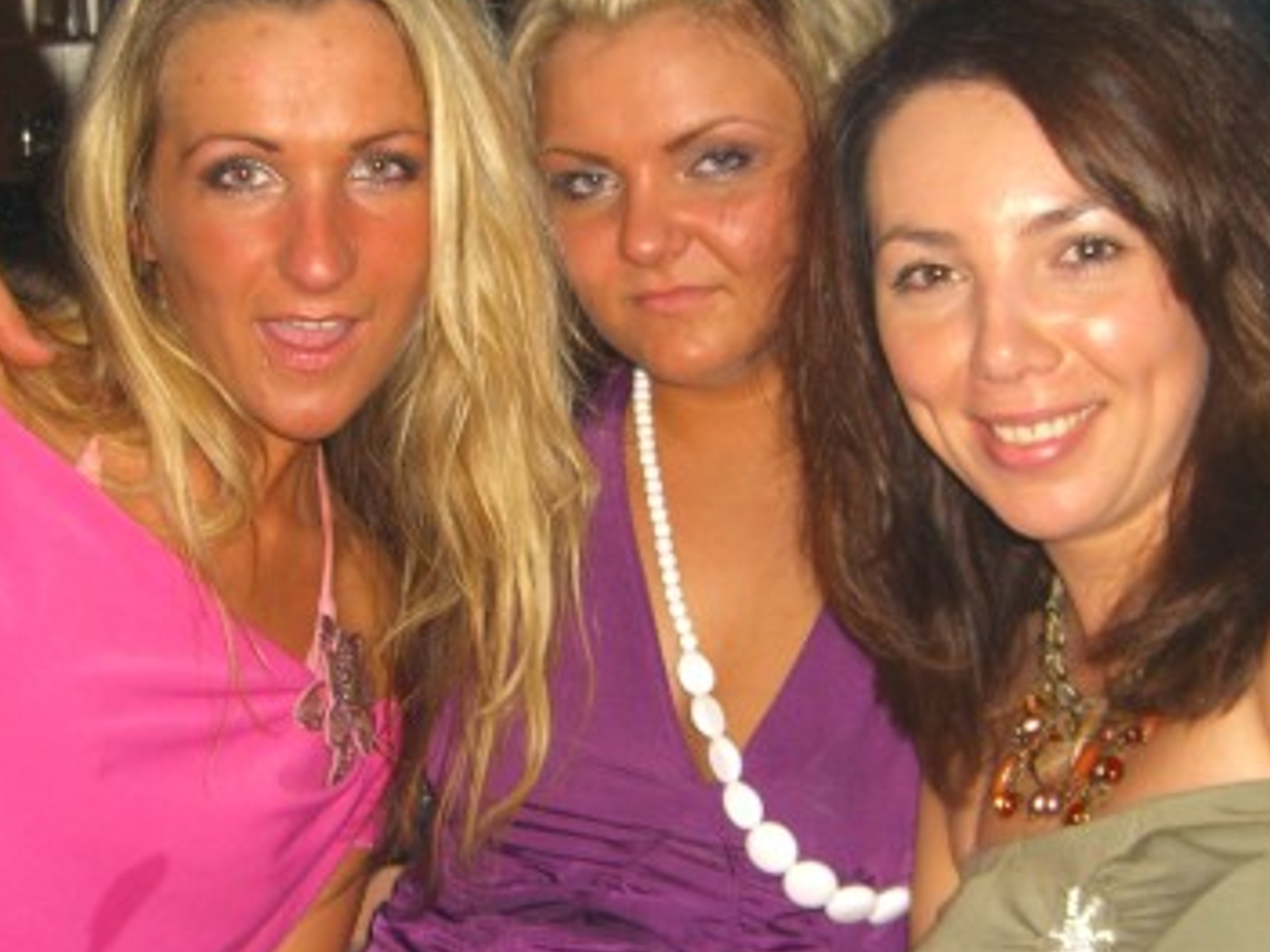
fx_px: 2384
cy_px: 471
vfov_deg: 22.6
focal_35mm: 65
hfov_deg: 29.8
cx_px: 611
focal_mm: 7.9
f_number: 2.8
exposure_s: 1/60
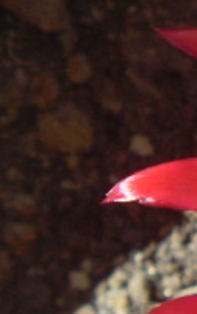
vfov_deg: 13.1
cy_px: 150
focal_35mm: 160
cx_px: 513
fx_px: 1371
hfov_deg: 7.5
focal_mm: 6.3
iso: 80
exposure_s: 1/125
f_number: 7.7
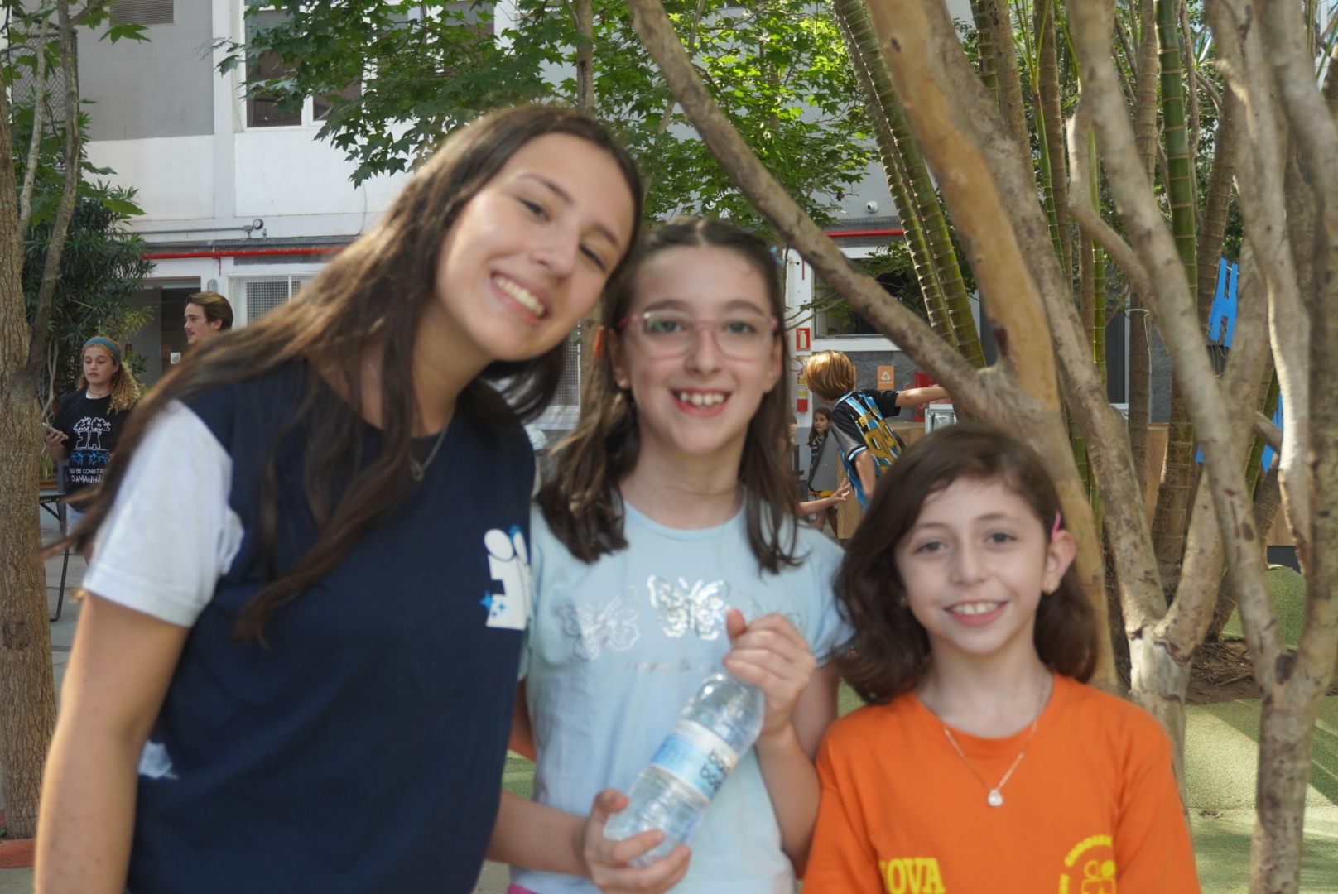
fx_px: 1841
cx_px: 669
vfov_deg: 27.3
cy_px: 447
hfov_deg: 39.9
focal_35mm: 50
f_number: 5
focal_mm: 33
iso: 500
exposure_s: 1/160
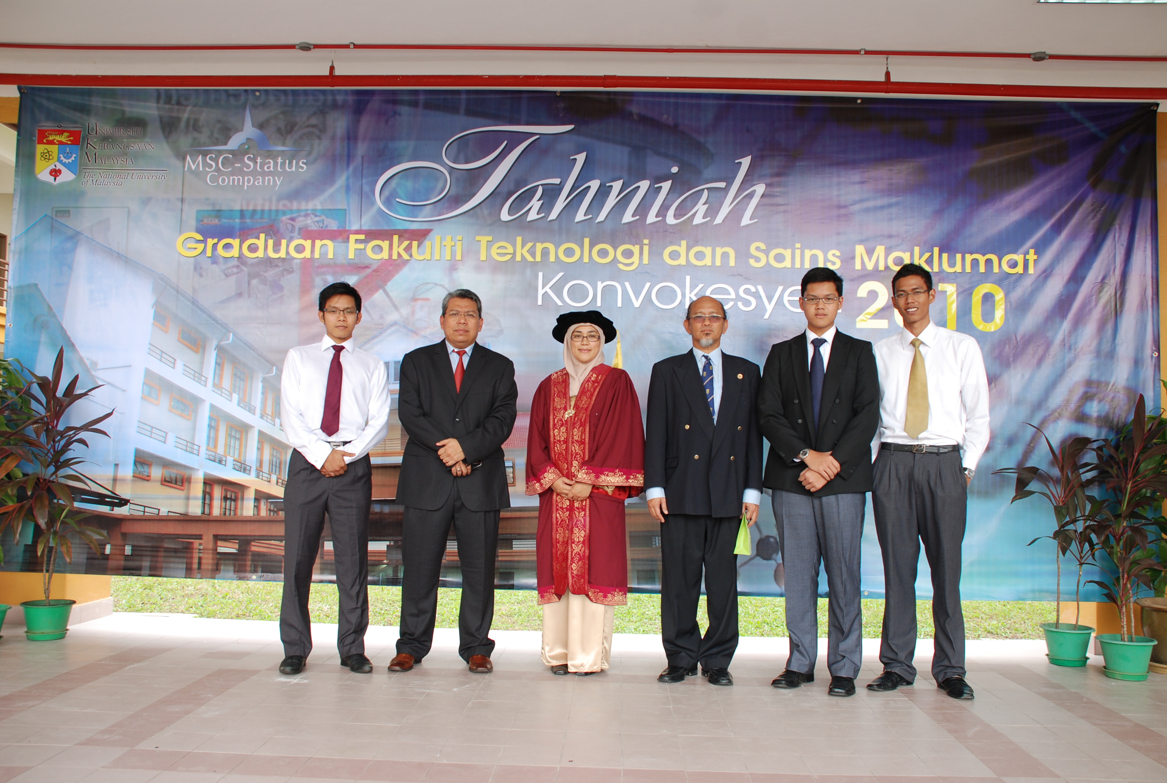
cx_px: 584
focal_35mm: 30
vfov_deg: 43.8
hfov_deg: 61.8
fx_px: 974
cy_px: 392
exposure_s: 1/100
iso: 200
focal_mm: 20
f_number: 3.8
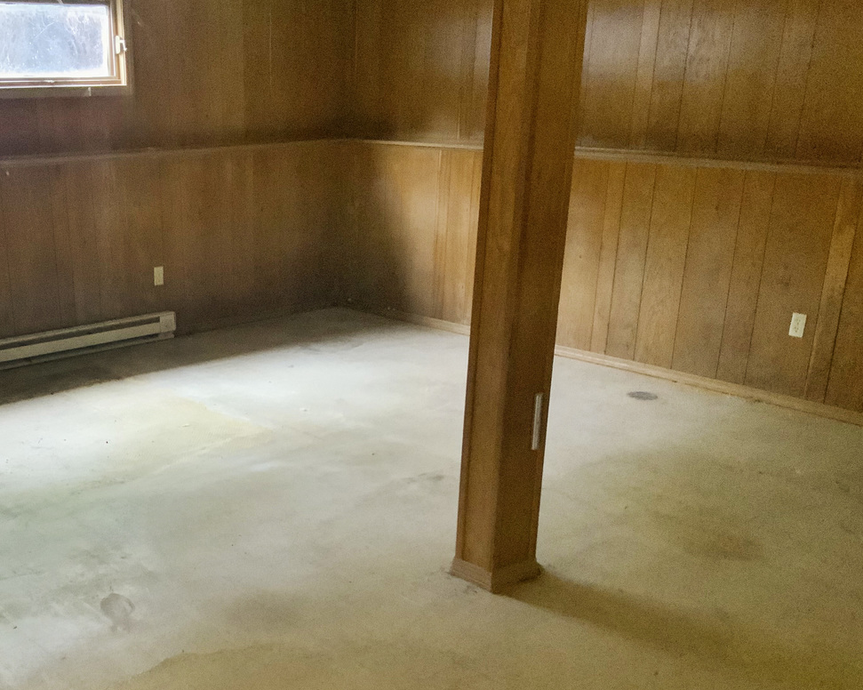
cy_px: 478
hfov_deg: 42.8
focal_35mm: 42
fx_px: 1072
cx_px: 242
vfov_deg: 35.2
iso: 500
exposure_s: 1/30
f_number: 1.8
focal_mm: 3
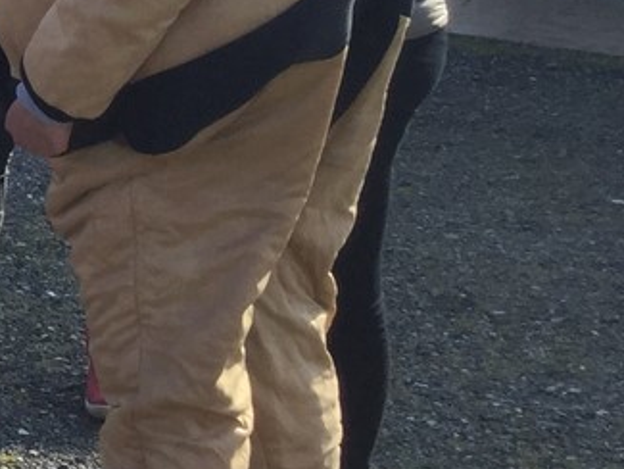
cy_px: -162
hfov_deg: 12.0
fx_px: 2579
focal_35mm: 143
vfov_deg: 10.1
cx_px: -697
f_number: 2.4
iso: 25
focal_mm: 3.3
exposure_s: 1/612
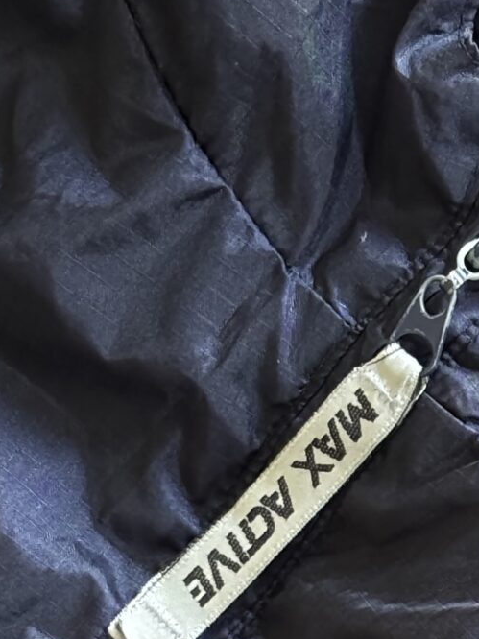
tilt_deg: -81.9
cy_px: 911
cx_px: 672
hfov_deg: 7.3
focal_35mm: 200
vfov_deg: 9.7
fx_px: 3692
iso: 320
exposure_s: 1/37
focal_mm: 5.96
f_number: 1.6
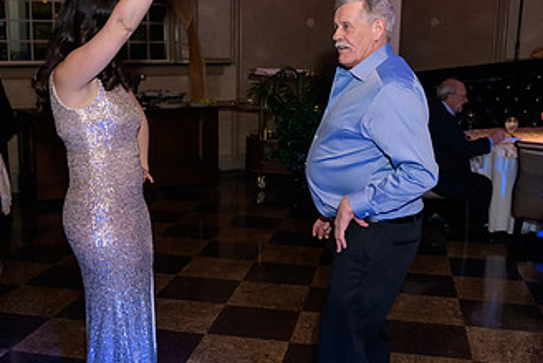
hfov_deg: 42.5
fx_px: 694
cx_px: 215
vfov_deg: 29.3
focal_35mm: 46
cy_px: 180
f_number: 3.2
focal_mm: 26
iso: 1600
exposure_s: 1/125
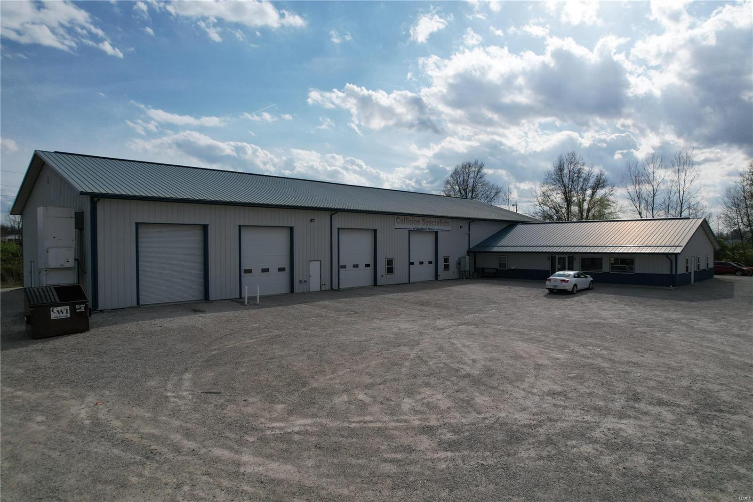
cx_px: 376
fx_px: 460
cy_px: 251
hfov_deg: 78.6
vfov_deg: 57.2
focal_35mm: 22
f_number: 2.8
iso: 200
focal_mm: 8.38
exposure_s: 1/6400
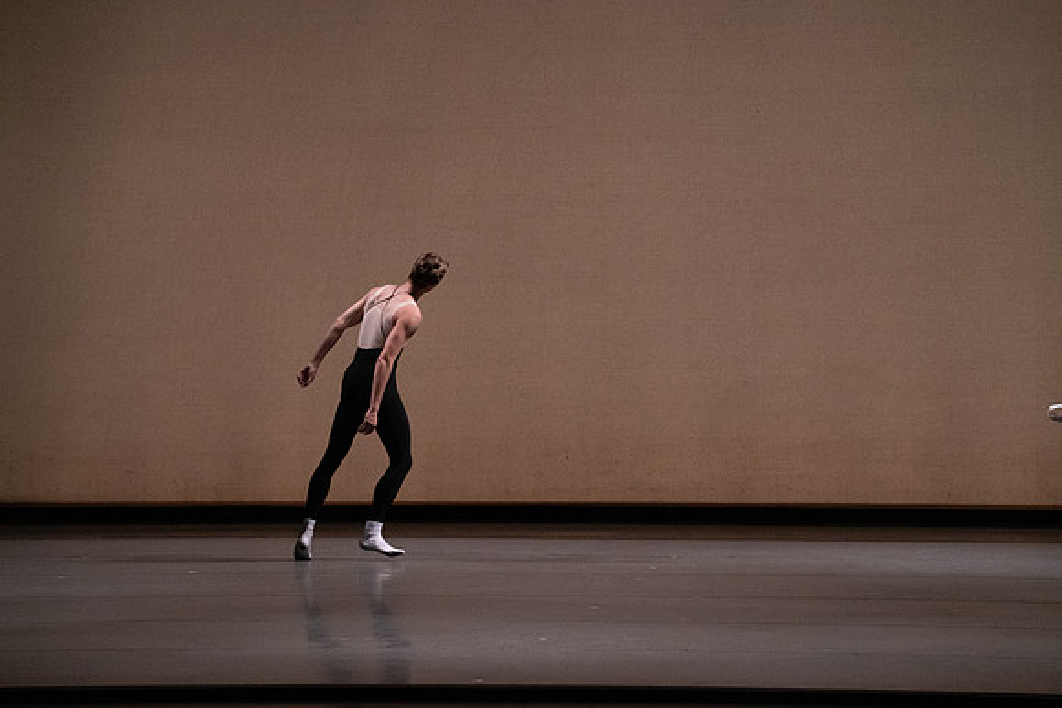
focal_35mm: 182
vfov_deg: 7.5
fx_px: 5370
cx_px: 531
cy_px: 354
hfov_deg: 11.3
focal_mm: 182
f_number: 6.3
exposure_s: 1/500
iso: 12800
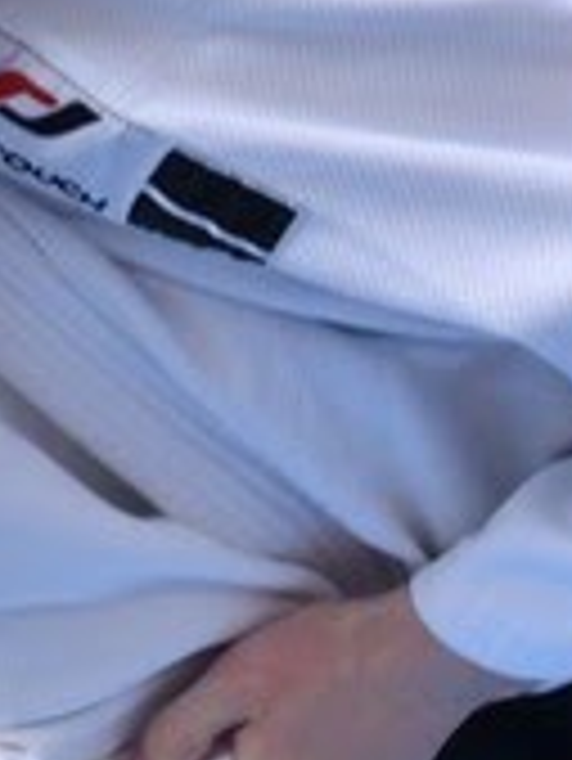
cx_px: -730
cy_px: 70
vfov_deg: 4.5
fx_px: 9616
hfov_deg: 3.4
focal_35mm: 437
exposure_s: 1/500
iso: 100
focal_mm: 50
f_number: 5
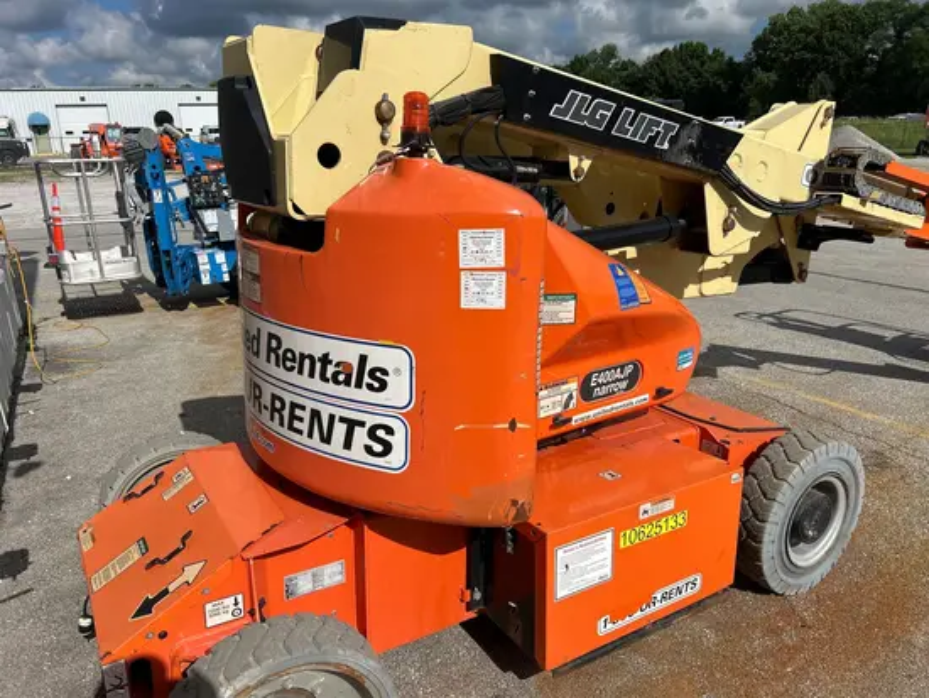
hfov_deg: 67.3
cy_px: 349
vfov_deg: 53.1
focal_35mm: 26
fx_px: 698
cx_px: 464
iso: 50
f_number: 1.5
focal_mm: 5.7
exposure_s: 1/8000
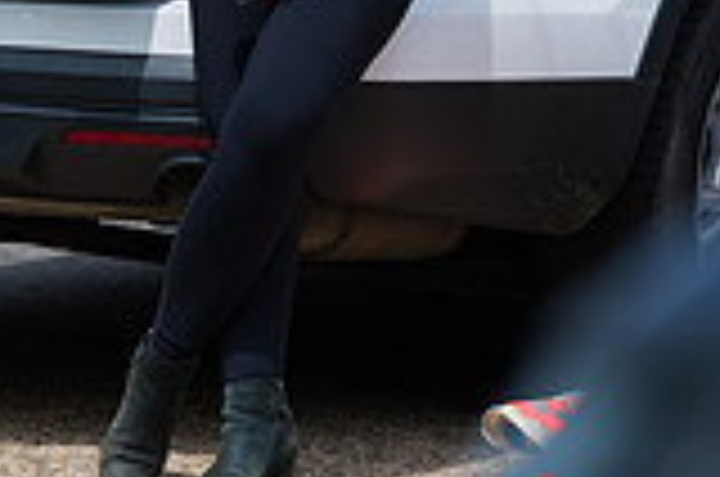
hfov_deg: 3.2
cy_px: -158
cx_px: -450
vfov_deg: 2.1
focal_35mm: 653
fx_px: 13034
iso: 200
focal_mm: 180
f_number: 3.2
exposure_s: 1/3200
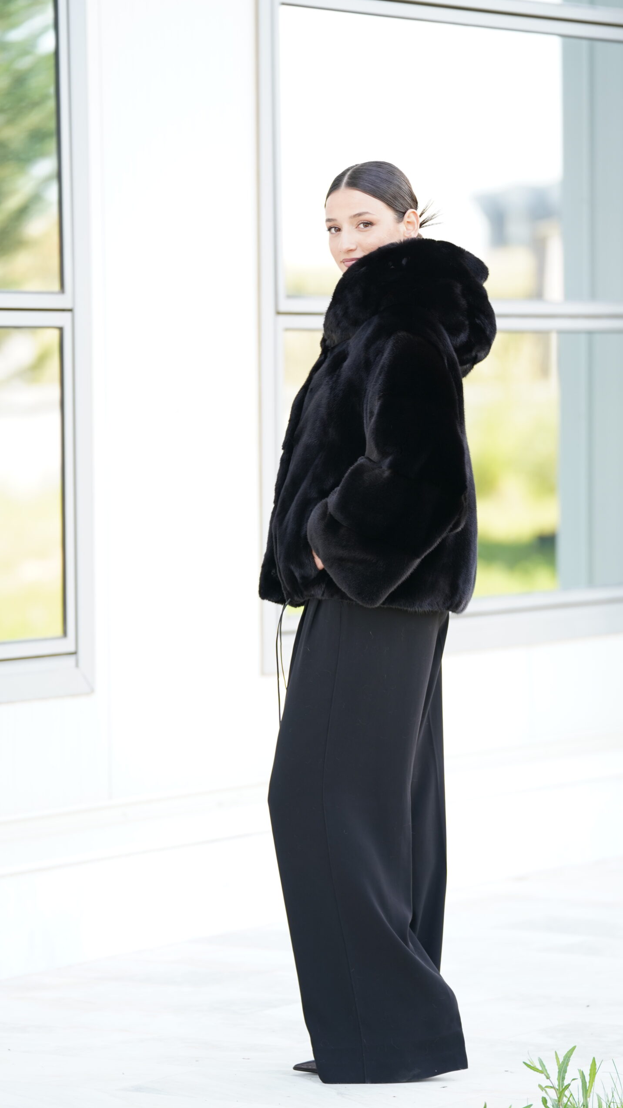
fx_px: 4640
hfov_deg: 7.7
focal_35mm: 158
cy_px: 552
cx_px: 288
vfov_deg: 13.6
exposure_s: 1/250
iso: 250
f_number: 2.8
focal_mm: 150
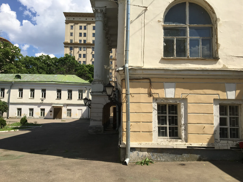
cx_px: 122
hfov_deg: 61.7
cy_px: 91
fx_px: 204
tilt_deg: +6.3
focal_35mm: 29
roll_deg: -1.3
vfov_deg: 48.2
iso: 25
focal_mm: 4.15
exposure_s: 1/1923
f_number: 2.2
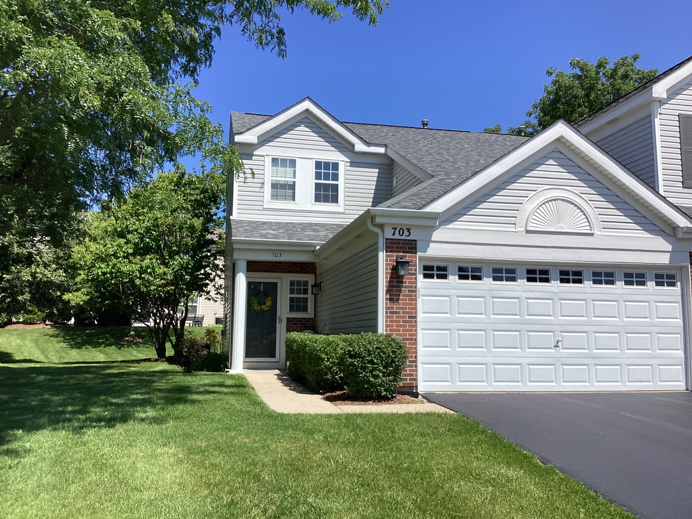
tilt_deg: +7.1
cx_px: 346
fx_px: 620
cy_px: 260
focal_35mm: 31
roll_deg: +0.4
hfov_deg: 58.4
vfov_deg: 45.4
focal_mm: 3.3
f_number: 2.4
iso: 25
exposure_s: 1/1773
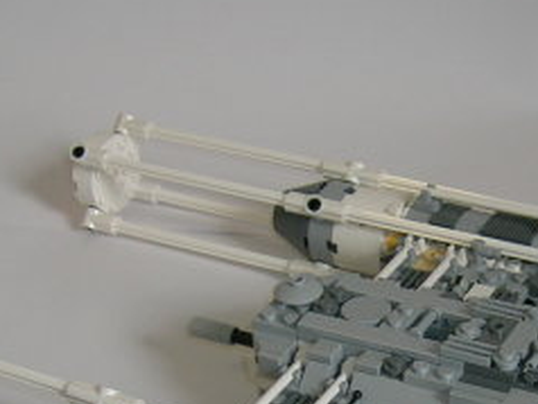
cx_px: 450
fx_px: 1462
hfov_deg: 20.5
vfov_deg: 15.4
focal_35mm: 94
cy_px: 418
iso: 50
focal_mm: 5.4
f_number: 2.8
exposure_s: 1/30
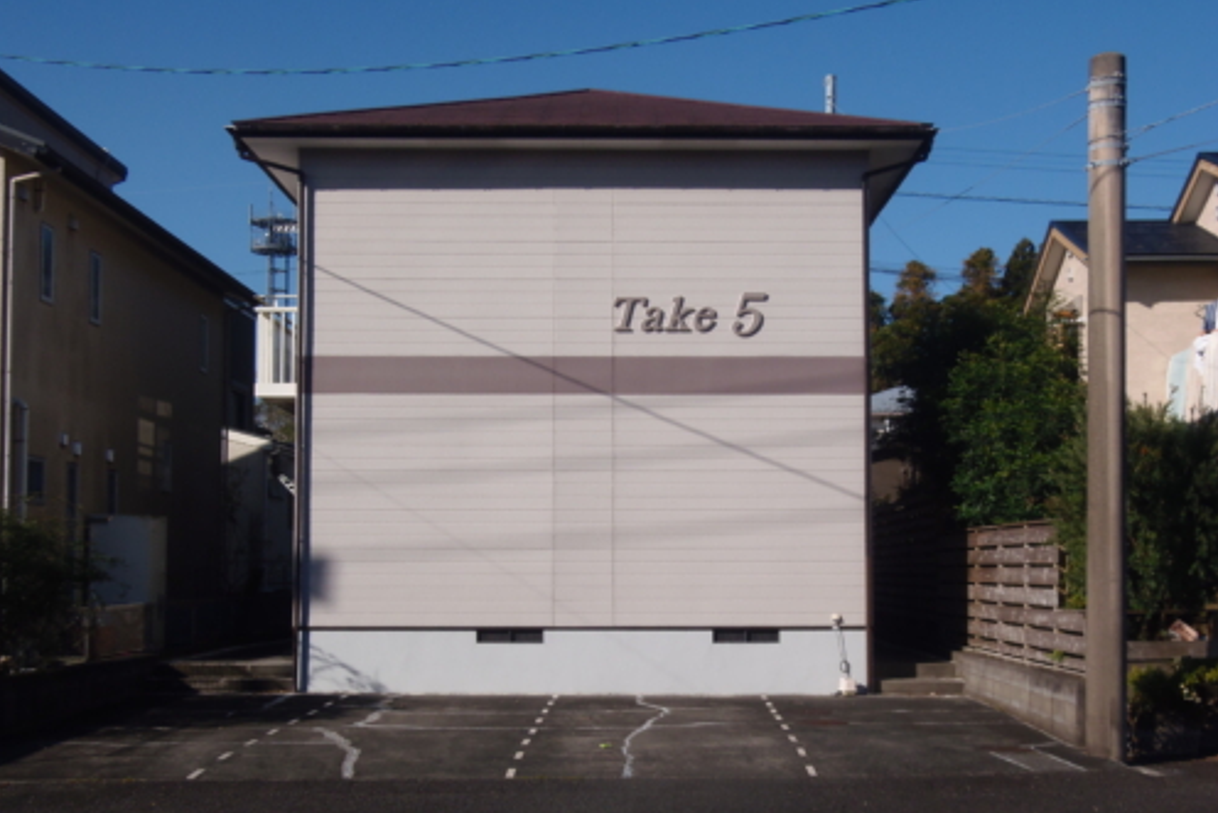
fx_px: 1489
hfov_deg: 44.5
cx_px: 607
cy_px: 438
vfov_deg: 30.5
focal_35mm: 44
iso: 64
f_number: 6.6
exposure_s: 1/320
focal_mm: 7.8
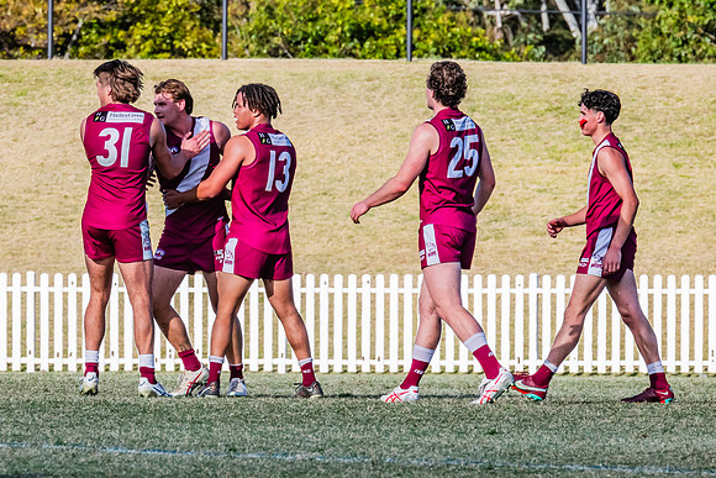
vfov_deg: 1.8
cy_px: 200
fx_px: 14944
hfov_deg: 2.7
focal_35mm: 751
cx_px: 199
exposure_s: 1/640
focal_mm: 420
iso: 800
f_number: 18
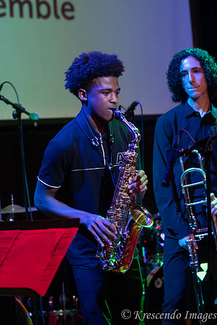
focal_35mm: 122
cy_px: 162
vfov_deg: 16.8
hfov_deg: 11.2
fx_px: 1104
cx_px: 109
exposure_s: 1/200
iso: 1600
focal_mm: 80
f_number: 2.8
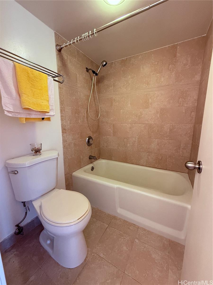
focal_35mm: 14
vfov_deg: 102.1
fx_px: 115
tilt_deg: -9.1
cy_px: 142
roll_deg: +0.6
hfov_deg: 85.7
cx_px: 106
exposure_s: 1/60
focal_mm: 2.22
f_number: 2.2
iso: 320
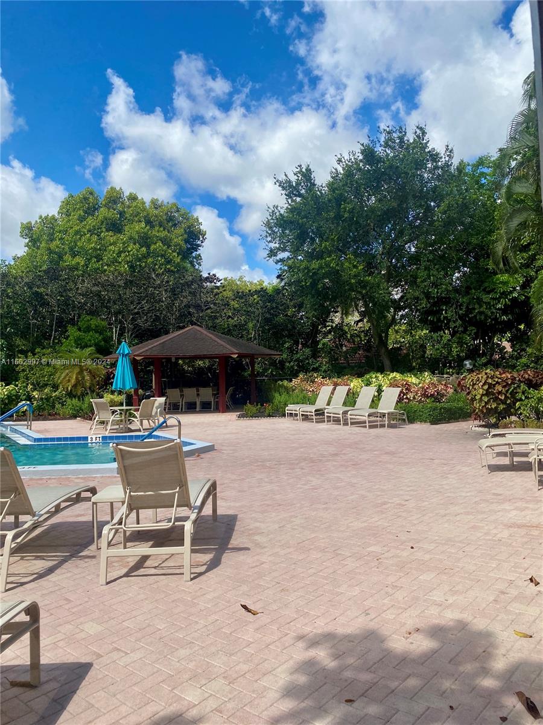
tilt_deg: +2.6
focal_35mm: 26
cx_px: 272
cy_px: 362
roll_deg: +2.1
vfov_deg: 67.3
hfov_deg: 53.1
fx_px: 544
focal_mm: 4.25
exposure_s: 1/2890
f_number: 1.8
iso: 32
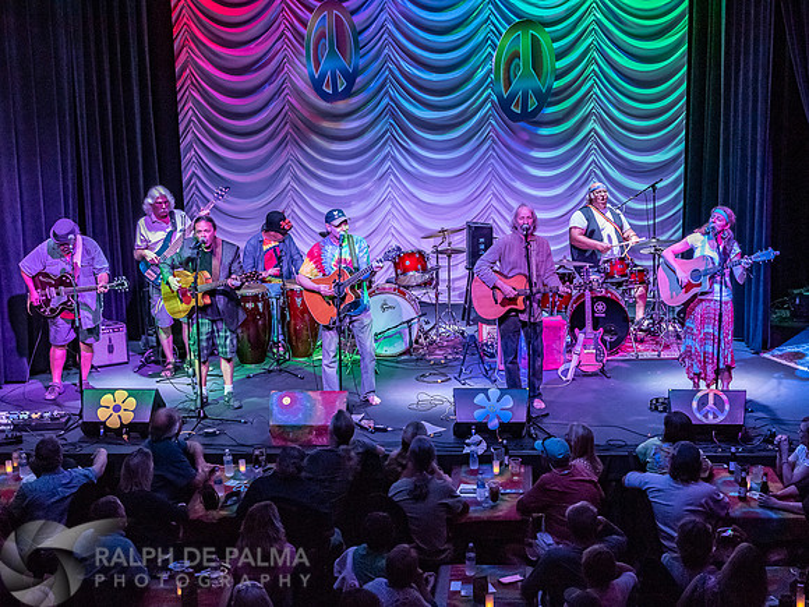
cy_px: 344
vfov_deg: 23.9
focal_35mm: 61
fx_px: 1431
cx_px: 435
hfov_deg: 31.6
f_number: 5.6
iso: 4000
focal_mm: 50
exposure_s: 1/160
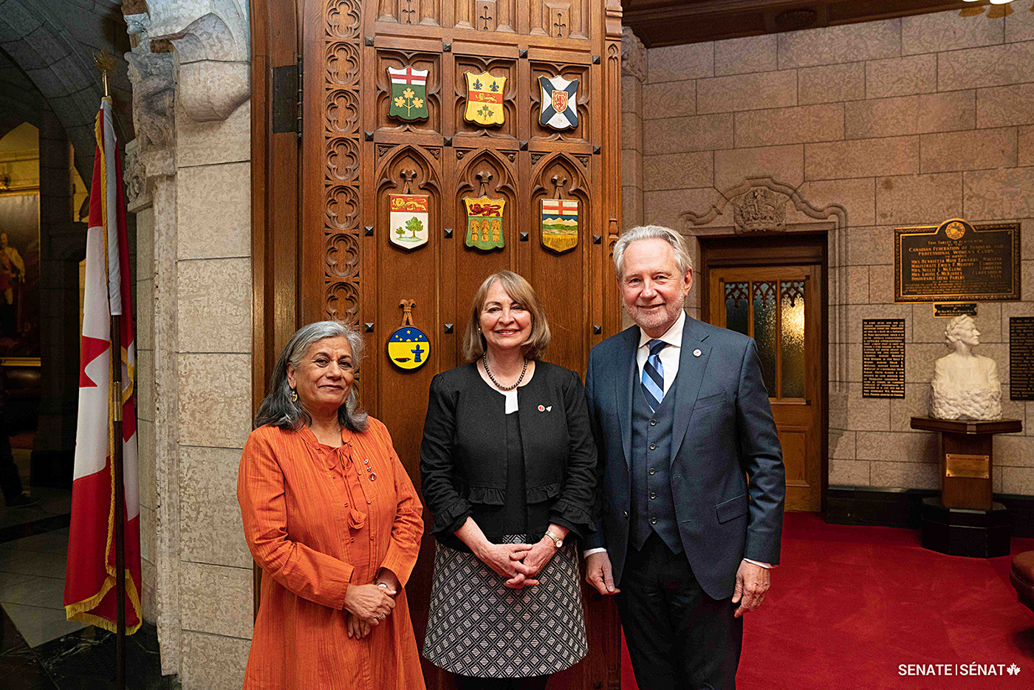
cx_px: 517
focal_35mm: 30
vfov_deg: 43.6
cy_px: 345
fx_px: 862
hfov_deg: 61.9
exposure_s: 1/80
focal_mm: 30
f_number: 5.6
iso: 2000
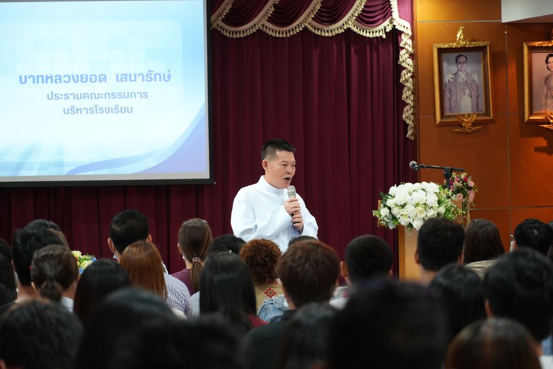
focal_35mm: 202
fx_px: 3111
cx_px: 276
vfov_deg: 6.8
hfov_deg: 10.2
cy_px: 184
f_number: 5.6
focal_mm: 135
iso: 1600
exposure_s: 1/30
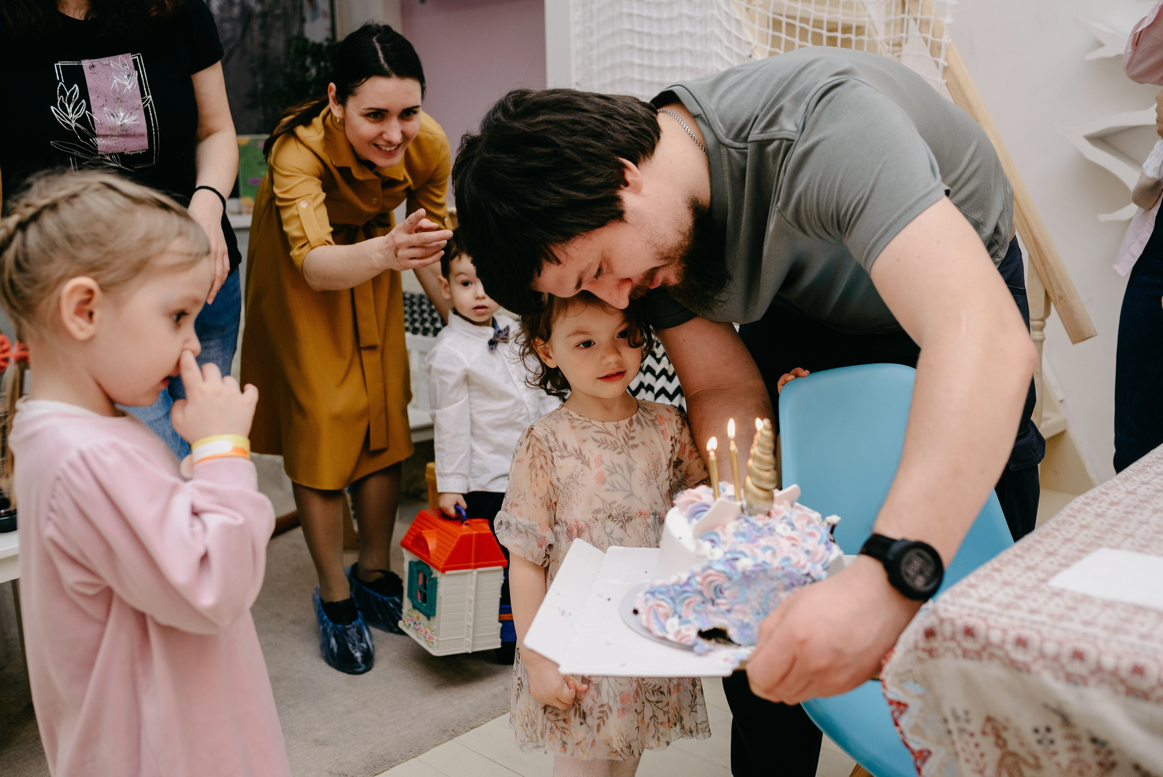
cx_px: 582
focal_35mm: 35
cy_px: 388
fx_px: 1131
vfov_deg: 37.9
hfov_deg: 54.4
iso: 400
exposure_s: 1/160
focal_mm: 35
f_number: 3.2
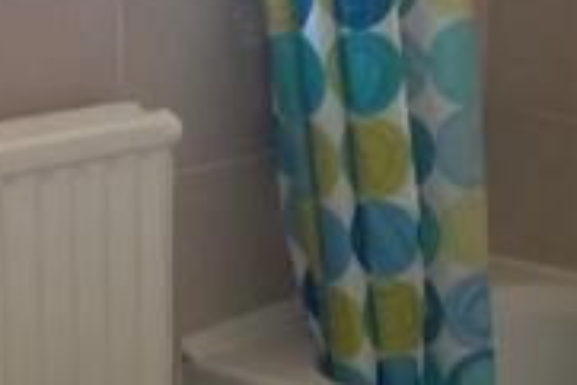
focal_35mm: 117
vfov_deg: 11.6
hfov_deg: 17.4
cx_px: 448
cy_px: 371
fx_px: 1877
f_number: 2.4
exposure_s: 1/30
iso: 64
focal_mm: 4.28
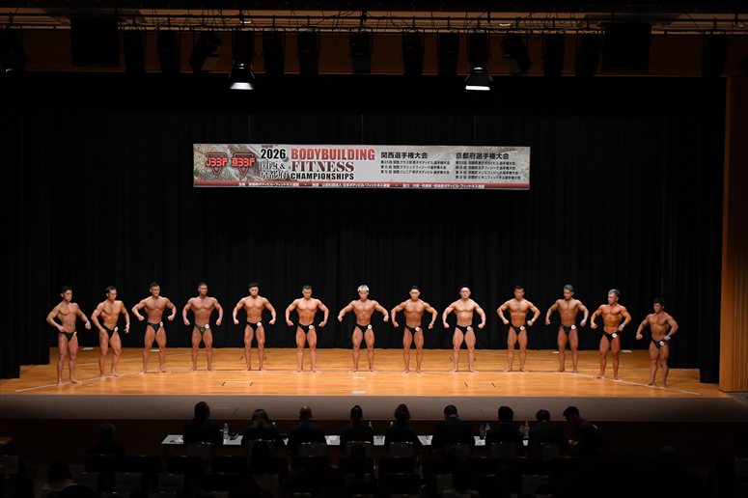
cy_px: 249
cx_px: 374
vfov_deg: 23.8
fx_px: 1184
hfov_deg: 35.1
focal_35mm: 57
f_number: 5.6
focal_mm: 38
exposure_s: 1/400
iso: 3200
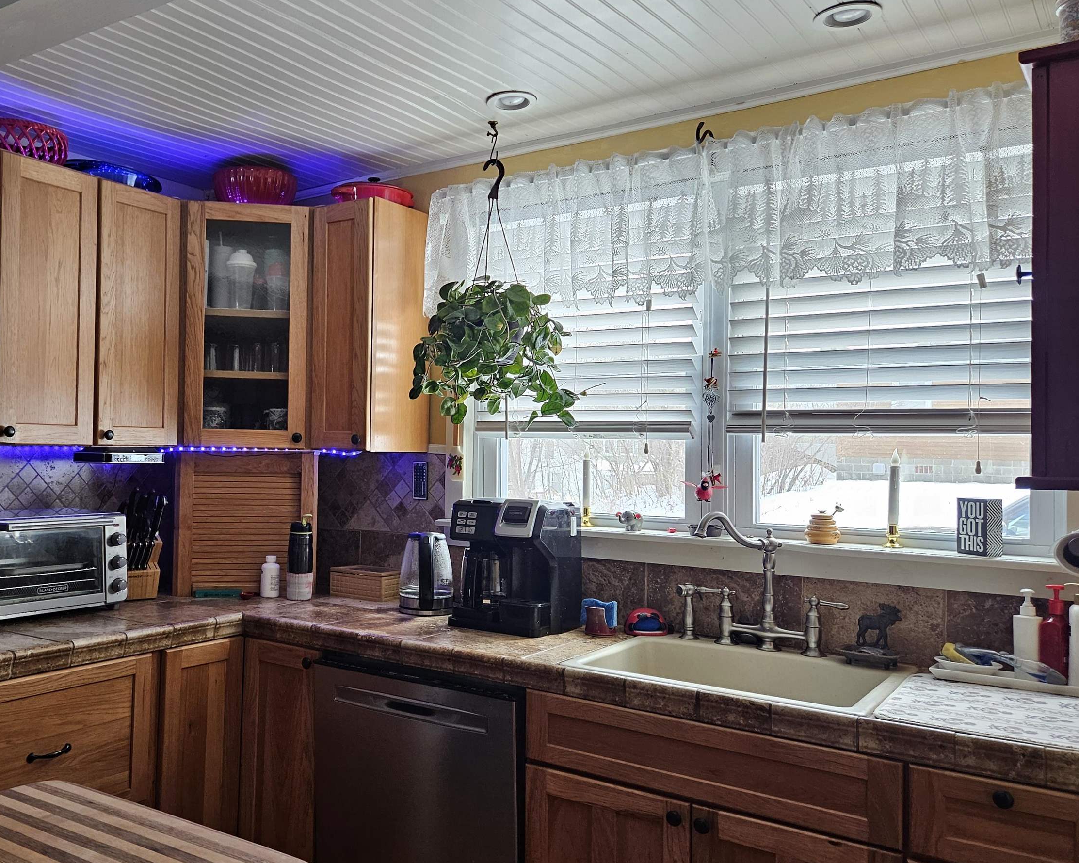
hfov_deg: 55.9
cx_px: 354
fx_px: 990
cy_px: 438
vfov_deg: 47.1
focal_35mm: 31
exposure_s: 1/240
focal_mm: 5.4
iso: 320
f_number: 1.8
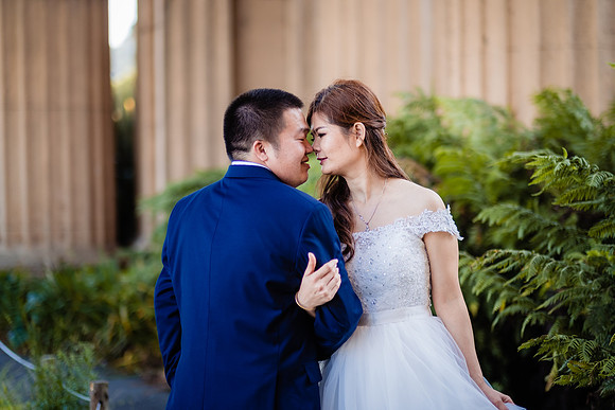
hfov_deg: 24.2
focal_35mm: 84
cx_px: 308
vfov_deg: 16.3
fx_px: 1435
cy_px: 205
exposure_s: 1/400
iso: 160
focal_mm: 56
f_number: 1.2
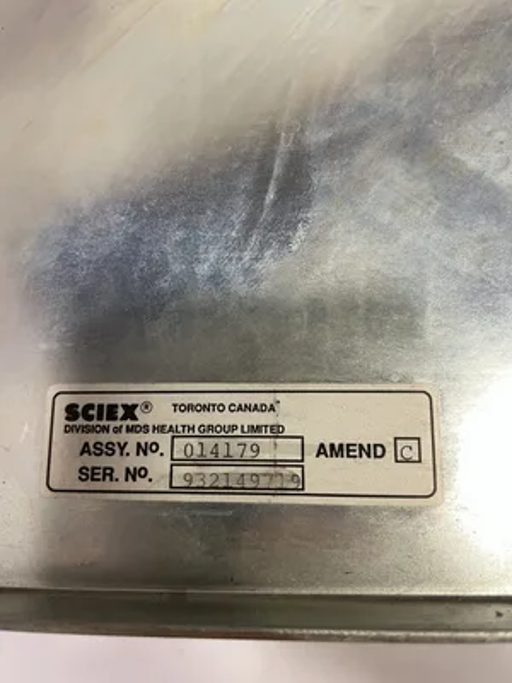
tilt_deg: -78.2
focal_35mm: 26
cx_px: 256
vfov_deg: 67.3
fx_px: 513
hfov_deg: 53.1
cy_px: 342
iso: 160
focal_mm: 4.2
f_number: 1.6
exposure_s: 1/60
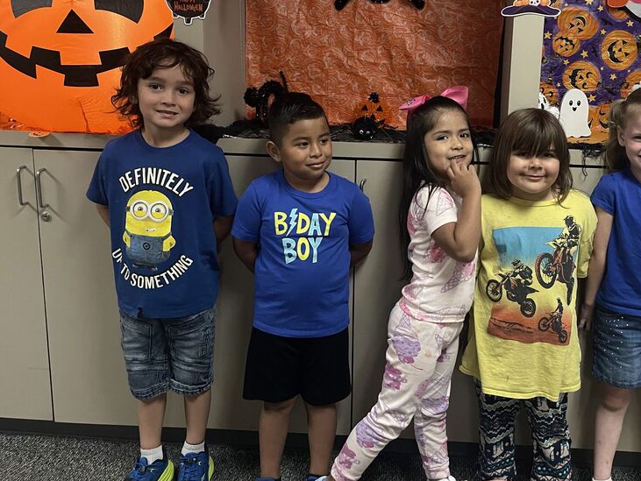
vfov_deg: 40.4
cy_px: 176
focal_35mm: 35
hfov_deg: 52.0
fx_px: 648
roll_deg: -1.0
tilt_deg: -12.2
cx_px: 406
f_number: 1.6
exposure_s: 1/60
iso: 400
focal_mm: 5.1
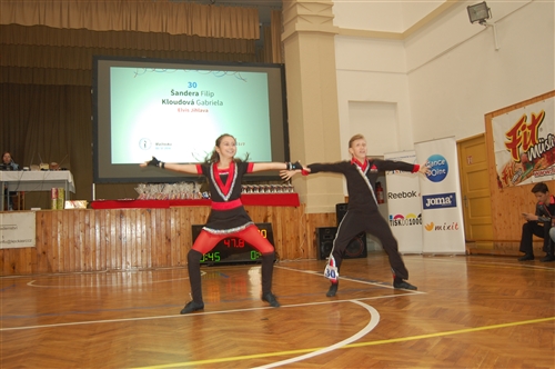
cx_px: 278
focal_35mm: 33
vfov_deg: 39.9
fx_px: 508
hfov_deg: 57.3
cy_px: 184
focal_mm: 22
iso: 400
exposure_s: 1/60
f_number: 3.8
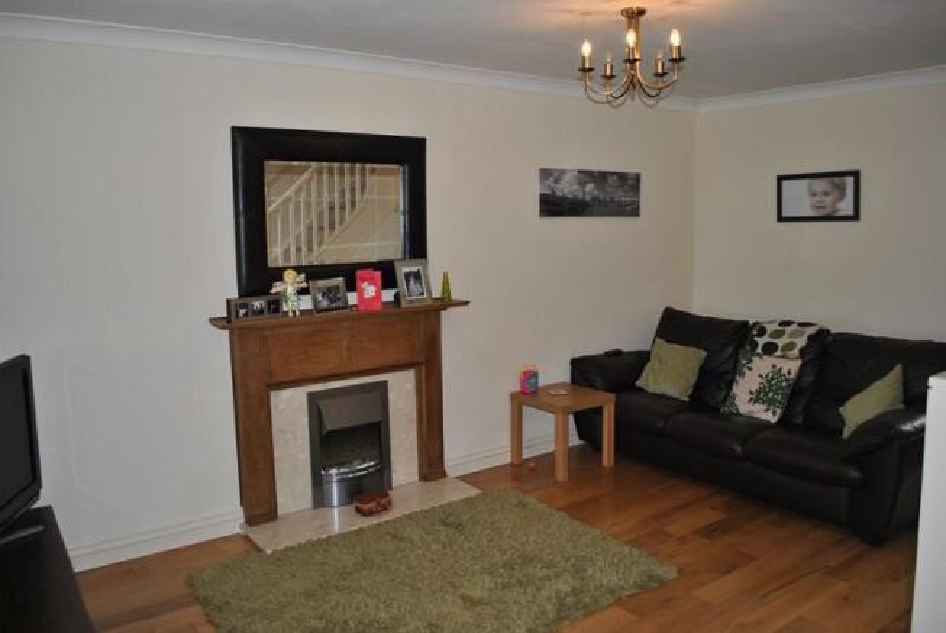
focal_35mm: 27
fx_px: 710
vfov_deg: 48.0
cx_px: 473
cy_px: 316
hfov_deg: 67.3
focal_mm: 18
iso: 200
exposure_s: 1/60
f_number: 3.5
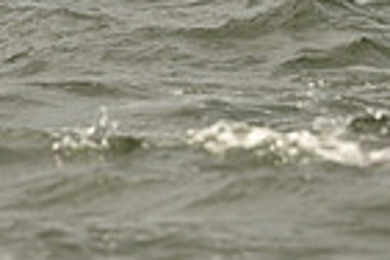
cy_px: 12
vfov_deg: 1.2
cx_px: 213
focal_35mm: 1113
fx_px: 12057
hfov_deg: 1.9
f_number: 8
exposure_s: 1/1600
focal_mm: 270
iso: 320
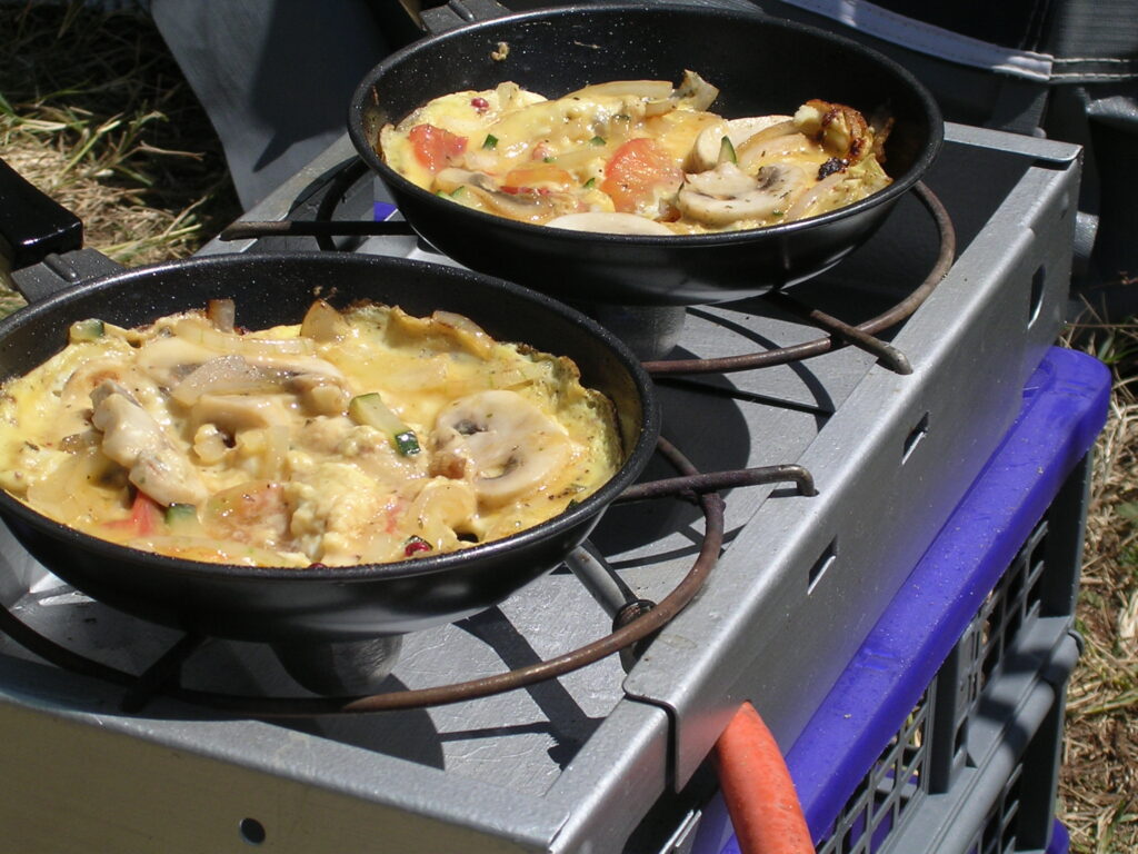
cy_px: 427
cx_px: 569
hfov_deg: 17.1
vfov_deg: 12.9
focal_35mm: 115
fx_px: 3781
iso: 100
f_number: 4.9
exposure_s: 1/680
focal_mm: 17.4
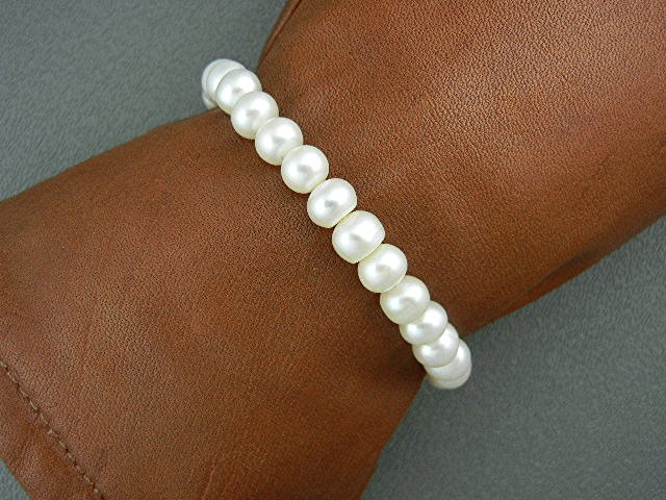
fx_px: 1000
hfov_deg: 36.8
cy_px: 250
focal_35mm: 52
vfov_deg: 28.0
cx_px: 333
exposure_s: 1/7
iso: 200
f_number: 3.9
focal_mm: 9.3
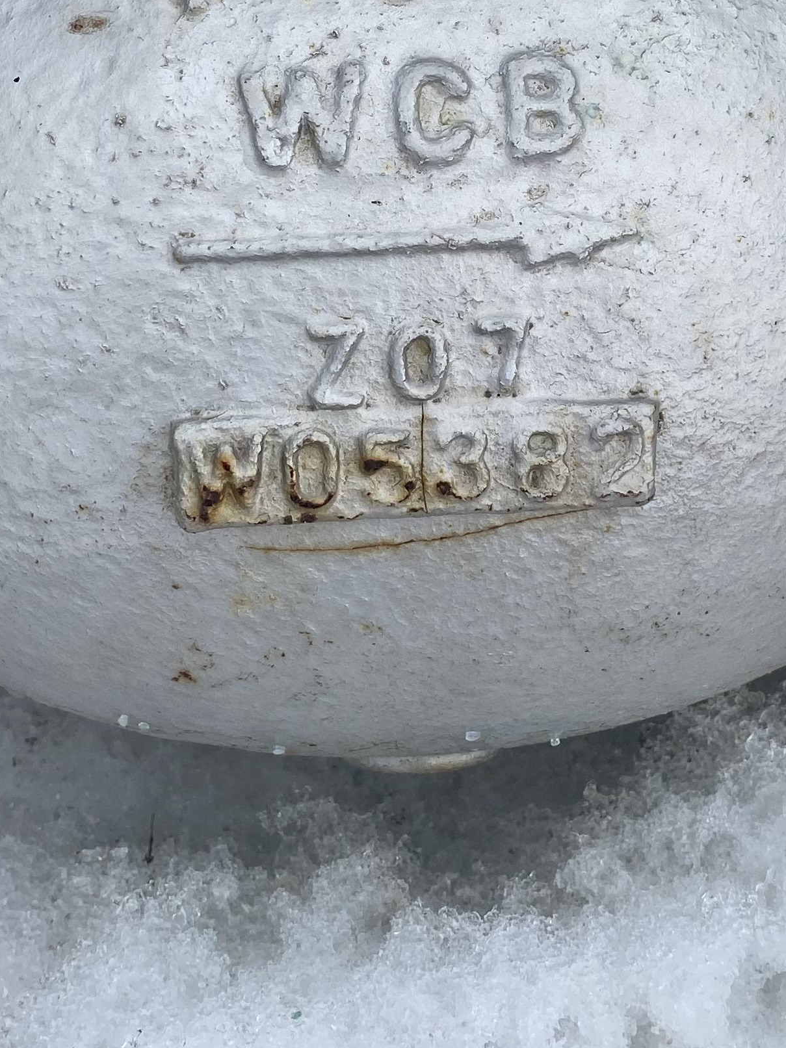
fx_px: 1969
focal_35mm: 65
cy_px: 212
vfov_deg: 29.2
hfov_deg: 22.6
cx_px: 416
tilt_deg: -83.5
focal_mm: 4.25
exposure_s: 1/1287
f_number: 1.8
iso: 32
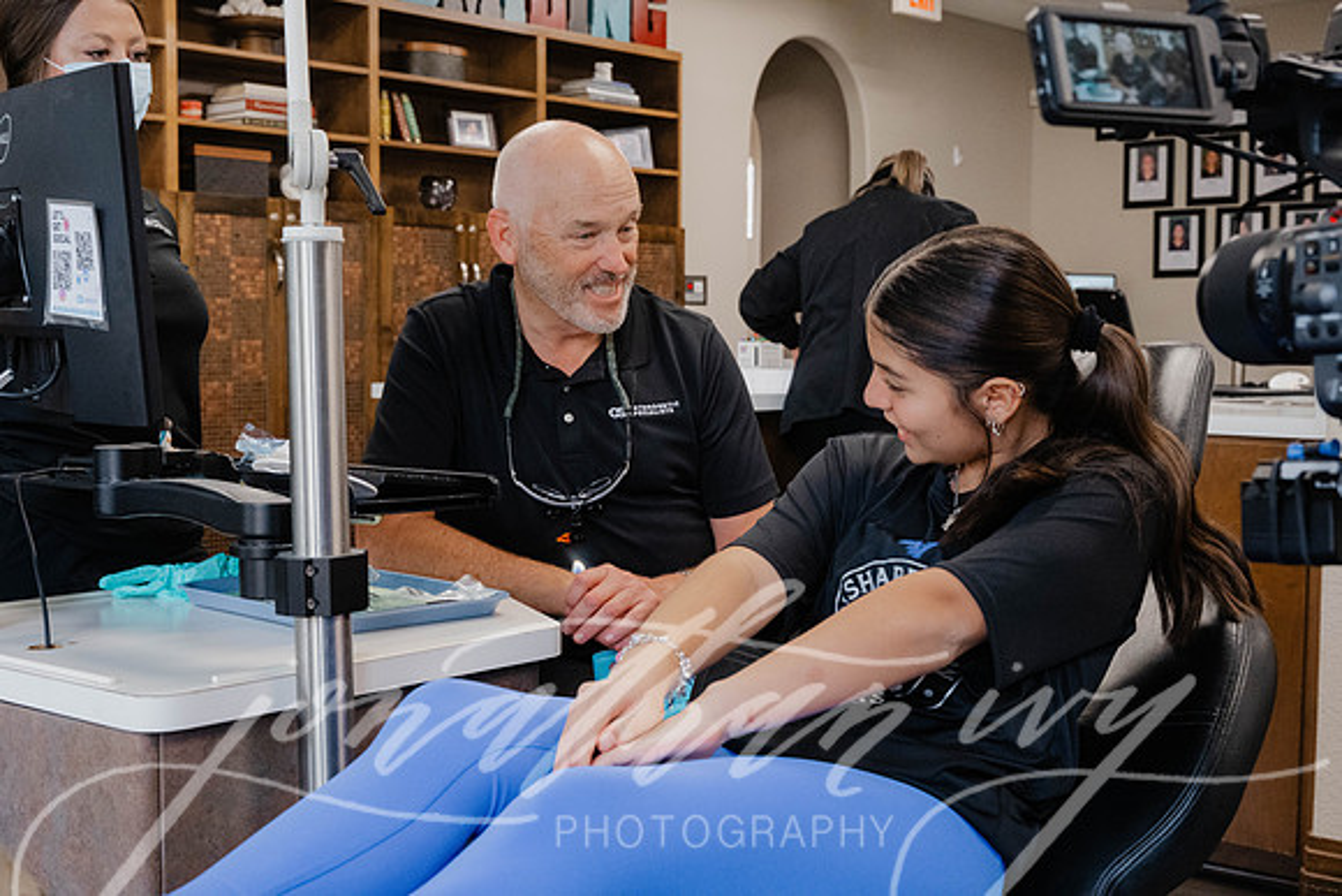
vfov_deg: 28.7
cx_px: 671
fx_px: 1752
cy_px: 448
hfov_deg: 41.9
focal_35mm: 47
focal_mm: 47
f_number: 8
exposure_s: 1/160
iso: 8000
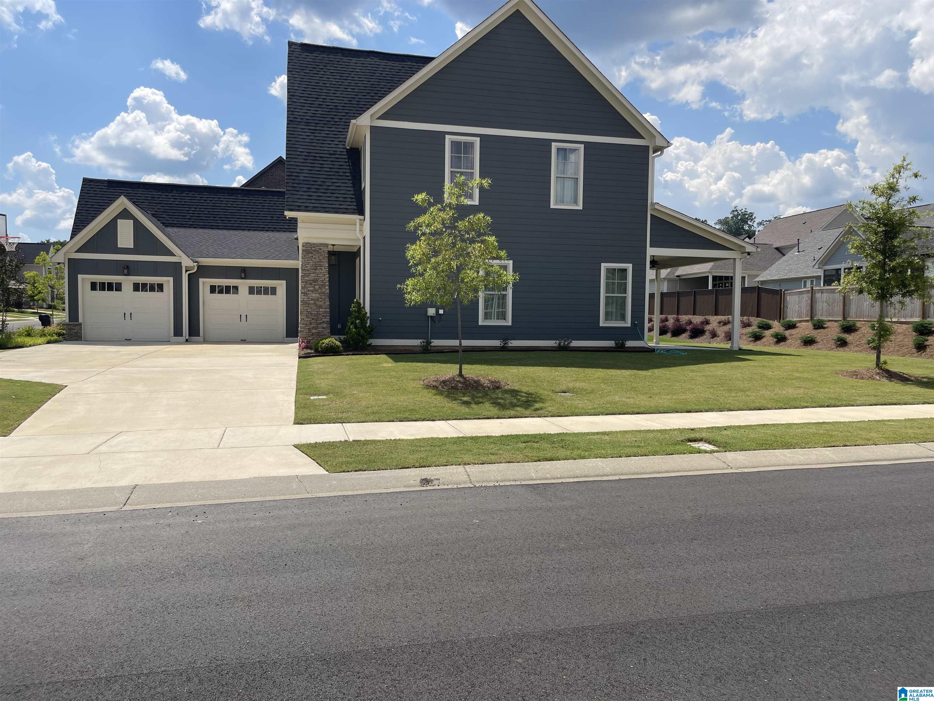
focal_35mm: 25
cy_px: 350
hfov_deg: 69.4
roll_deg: -0.7
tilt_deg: -3.4
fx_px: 675
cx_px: 467
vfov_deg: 54.9
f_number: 1.6
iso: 32
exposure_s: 1/4717
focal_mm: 5.1
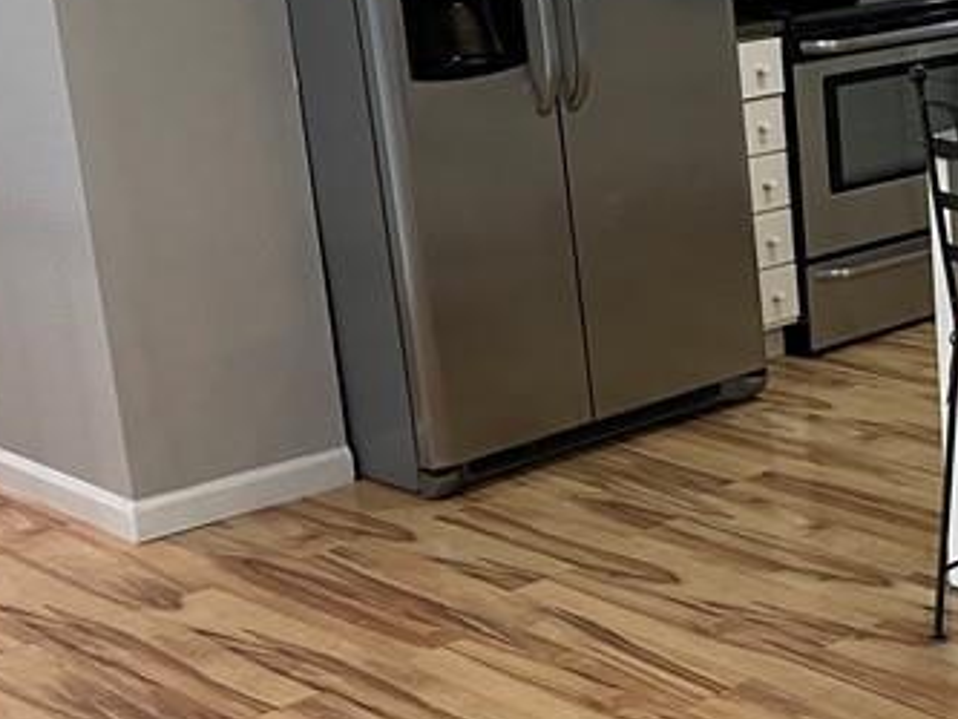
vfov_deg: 18.4
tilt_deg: -15.1
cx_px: 1292
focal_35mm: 80
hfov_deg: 21.7
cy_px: 279
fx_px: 2215
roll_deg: +0.1
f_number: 1.6
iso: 125
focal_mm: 4.2
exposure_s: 1/60
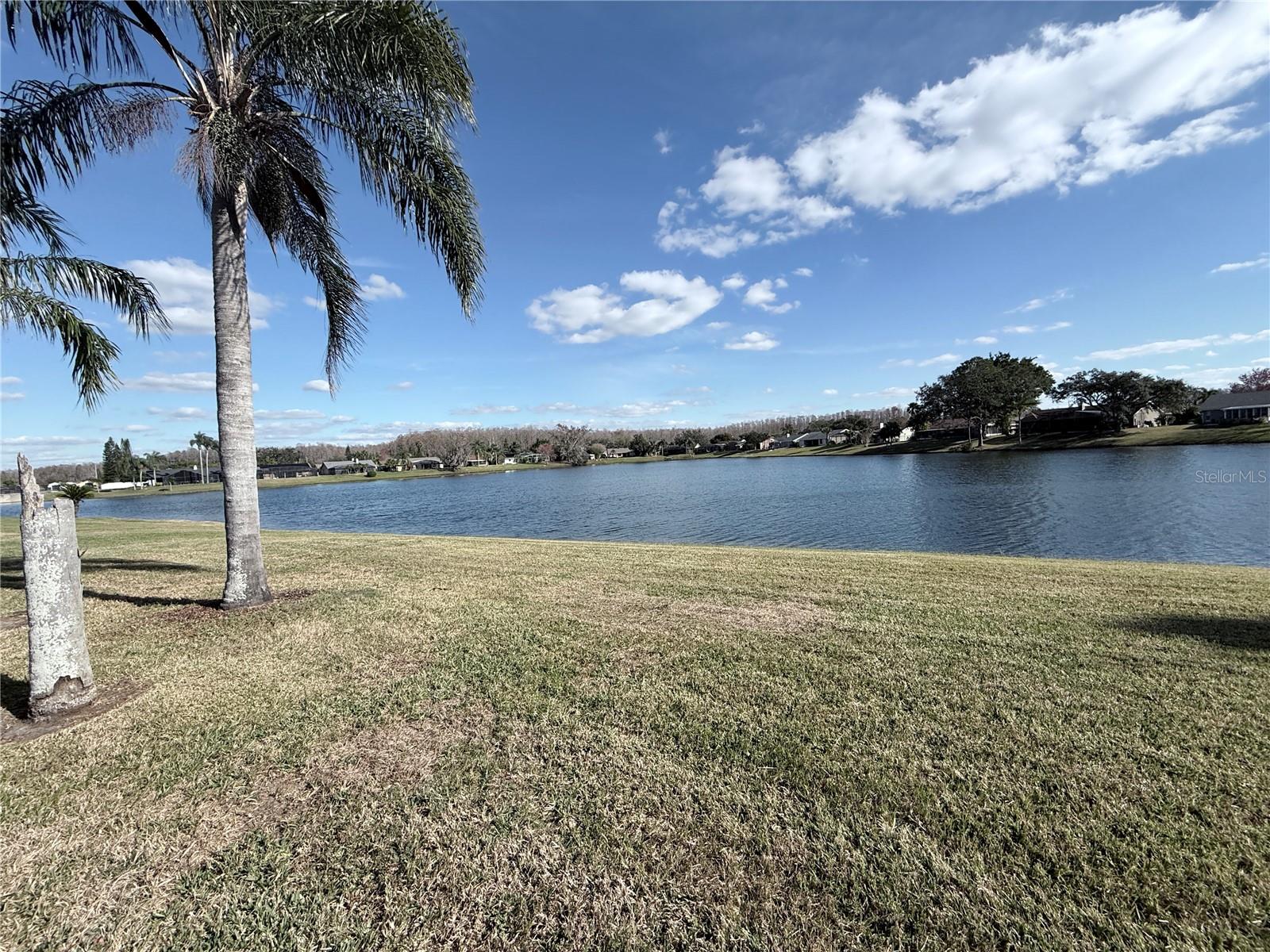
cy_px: 476
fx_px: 514
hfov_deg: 102.1
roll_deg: +3.7
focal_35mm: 14
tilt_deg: -3.5
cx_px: 635
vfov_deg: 85.7
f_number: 2.2
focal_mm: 2.22
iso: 50
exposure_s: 1/2506
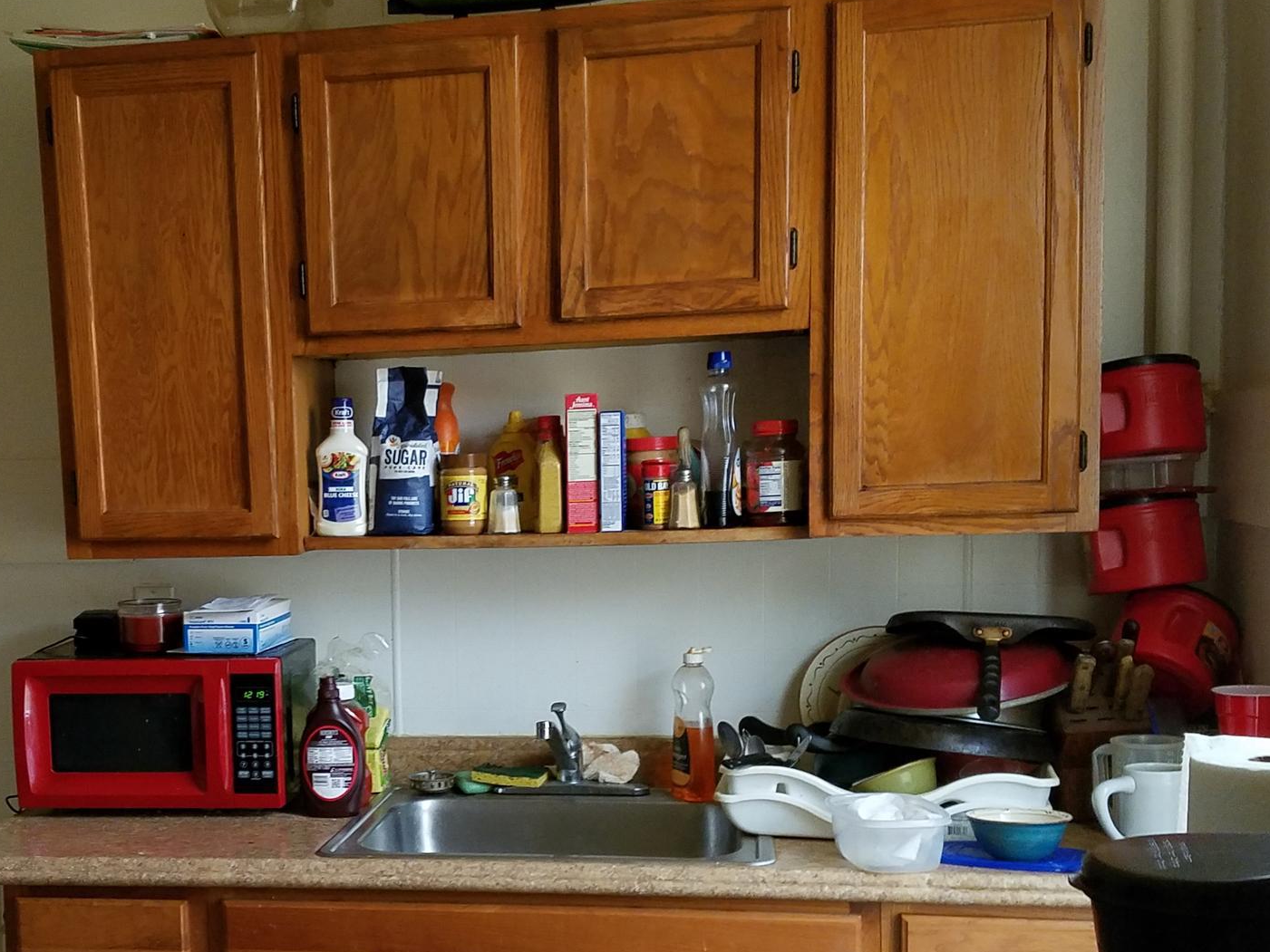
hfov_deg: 47.8
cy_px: 654
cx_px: 380
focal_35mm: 38
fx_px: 1394
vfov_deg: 37.2
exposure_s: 1/24
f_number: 1.7
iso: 160
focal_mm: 4.2
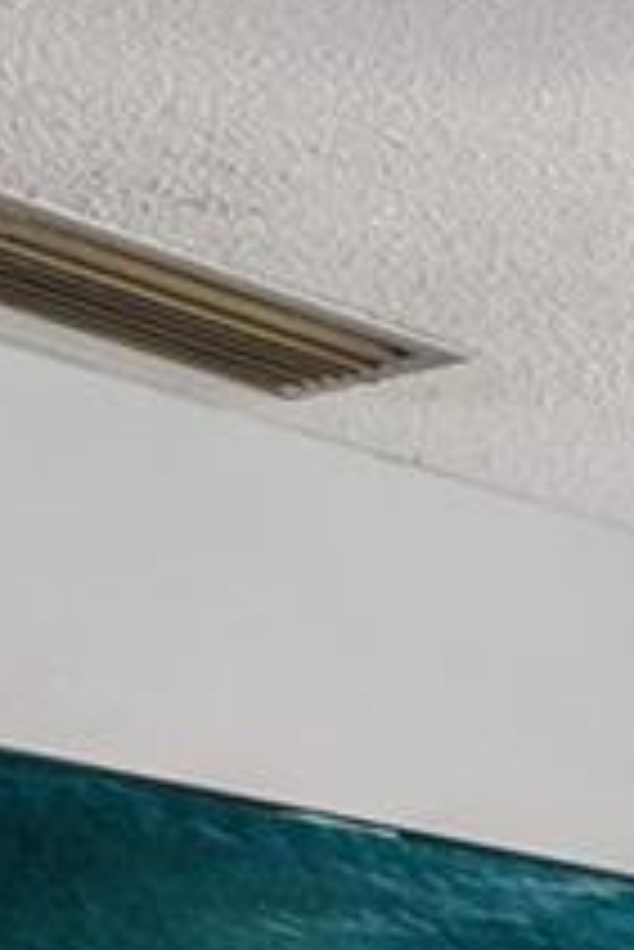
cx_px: 2783
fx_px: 2795
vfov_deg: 16.9
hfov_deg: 7.3
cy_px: 1544
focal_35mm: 106
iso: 400
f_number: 8
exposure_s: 1/10
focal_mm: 14
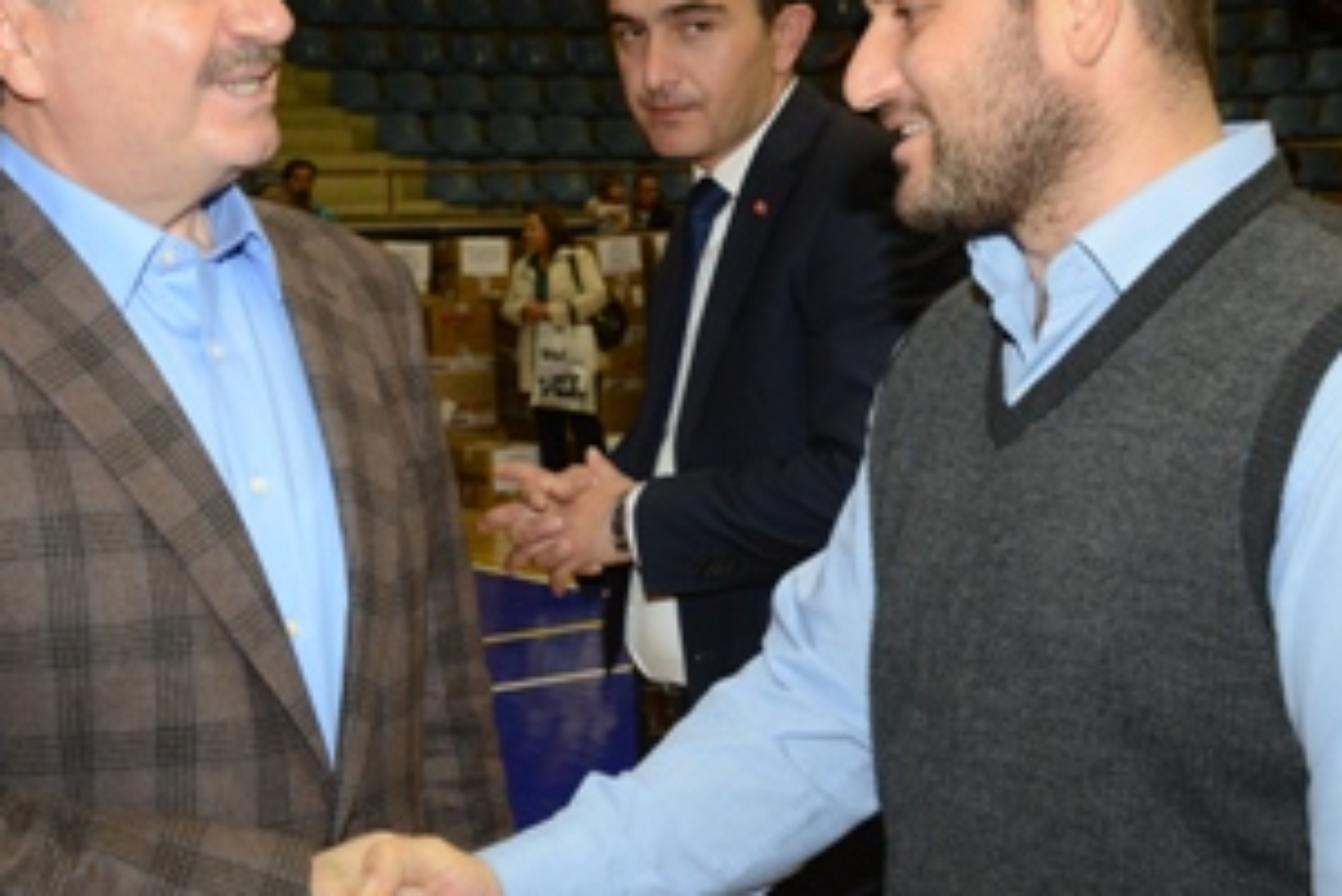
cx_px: 646
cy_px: 314
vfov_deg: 20.3
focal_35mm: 67
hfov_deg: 30.1
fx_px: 2499
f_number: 8
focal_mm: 45
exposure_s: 1/60
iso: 1600
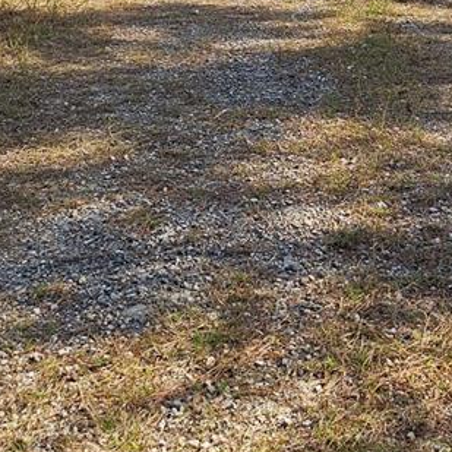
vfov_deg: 20.9
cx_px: 372
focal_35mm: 79
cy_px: -35
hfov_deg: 21.6
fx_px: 1167
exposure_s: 1/451
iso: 10
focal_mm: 6.3
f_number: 1.7
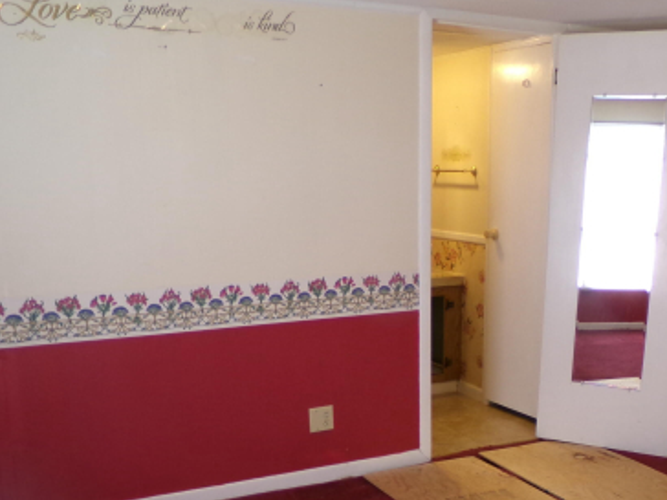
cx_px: 428
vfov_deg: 32.3
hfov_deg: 42.5
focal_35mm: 44
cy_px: 372
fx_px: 848
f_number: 3.7
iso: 180
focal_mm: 4.3
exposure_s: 1/34
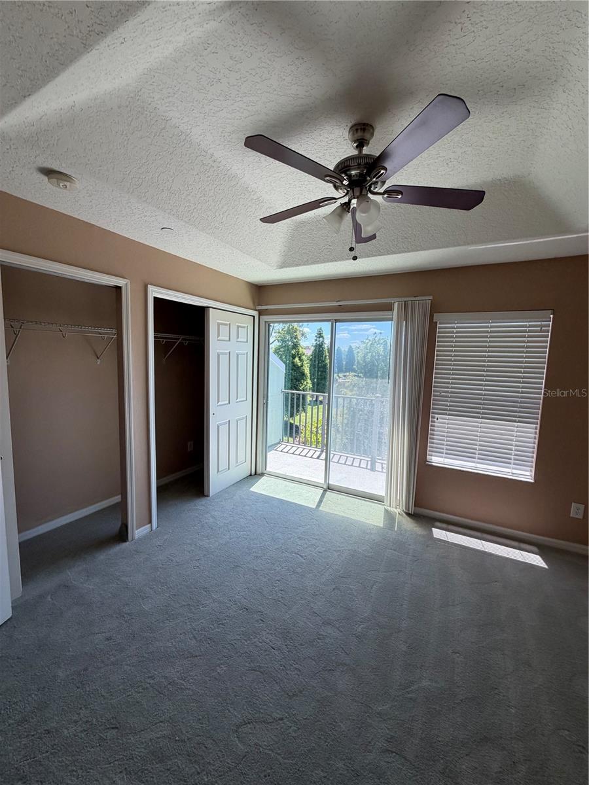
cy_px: 392
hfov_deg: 85.7
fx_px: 318
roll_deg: -2.5
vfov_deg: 102.1
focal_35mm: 14
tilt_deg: -5.1
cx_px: 294
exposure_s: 1/235
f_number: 2.2
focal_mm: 2.22
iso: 64
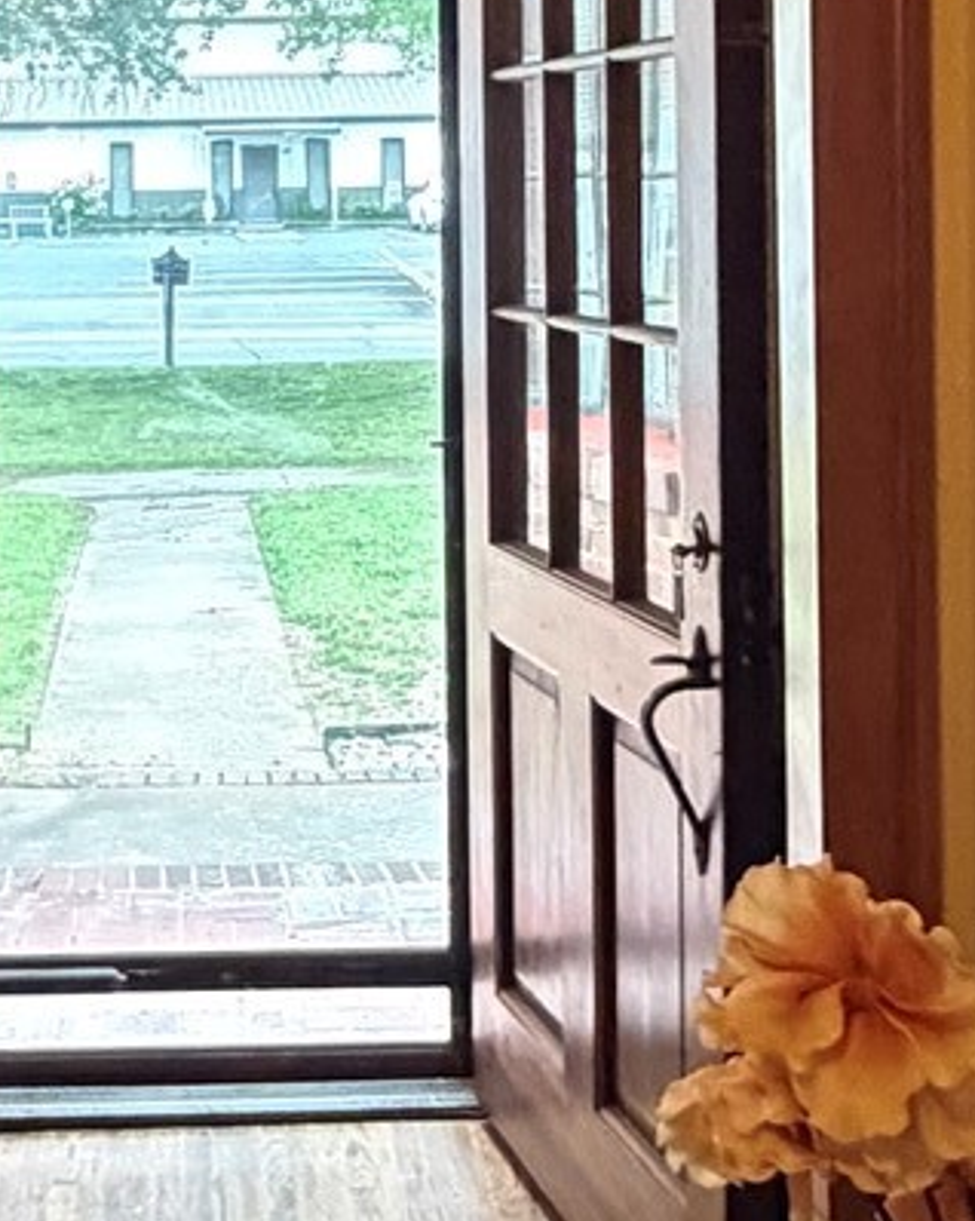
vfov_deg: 28.1
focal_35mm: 66
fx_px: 2382
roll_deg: +0.5
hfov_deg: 22.8
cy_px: 248
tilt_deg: -0.7
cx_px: 212
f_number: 2.2
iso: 800
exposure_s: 1/60
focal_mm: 2.22
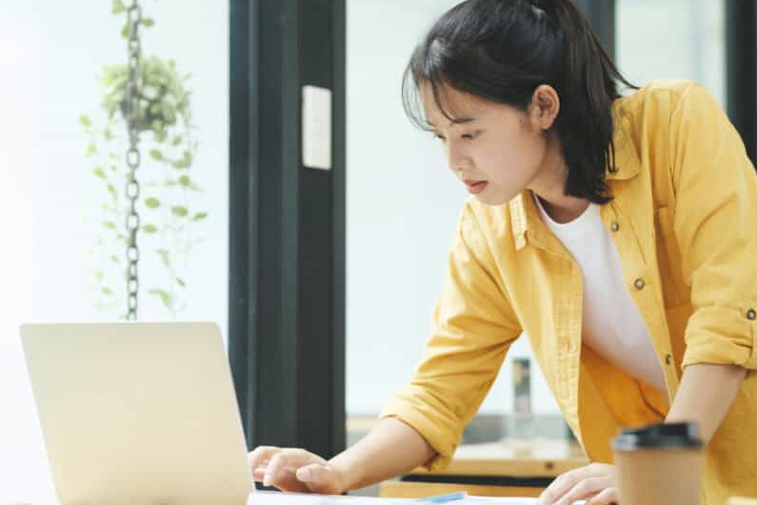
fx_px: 2019
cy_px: 221
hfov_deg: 21.2
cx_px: 471
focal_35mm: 96
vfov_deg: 14.3
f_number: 2
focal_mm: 50
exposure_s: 1/125
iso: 160
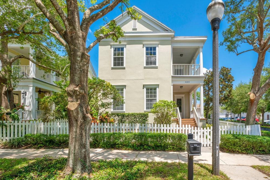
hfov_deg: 96.7
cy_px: 90
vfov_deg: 73.8
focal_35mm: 16
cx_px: 135
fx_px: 120
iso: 100
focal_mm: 16
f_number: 9
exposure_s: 1/125
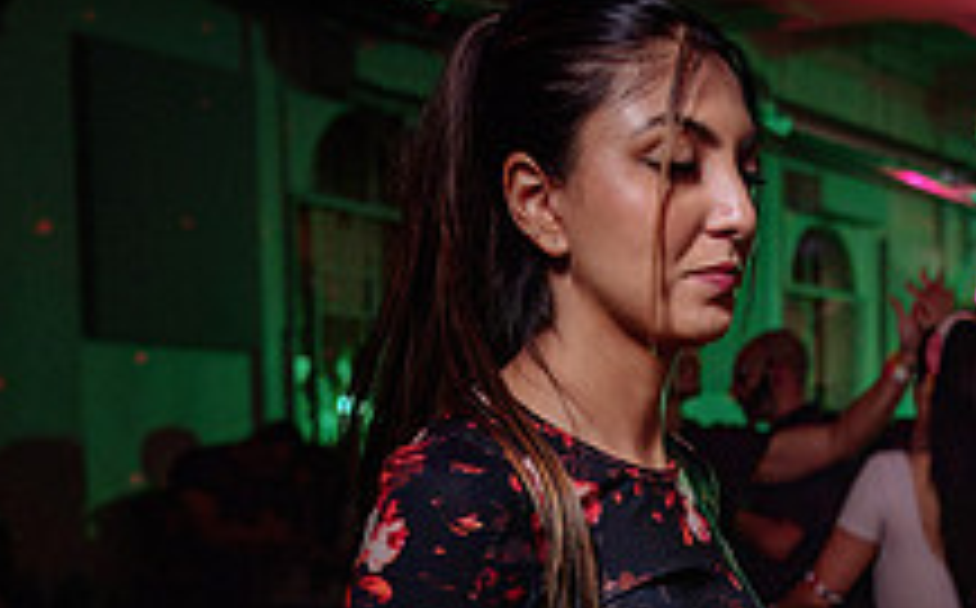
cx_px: 1108
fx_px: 2045
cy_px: 631
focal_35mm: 77
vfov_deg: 16.5
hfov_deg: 24.8
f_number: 2.8
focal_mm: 26
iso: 500
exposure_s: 1/80
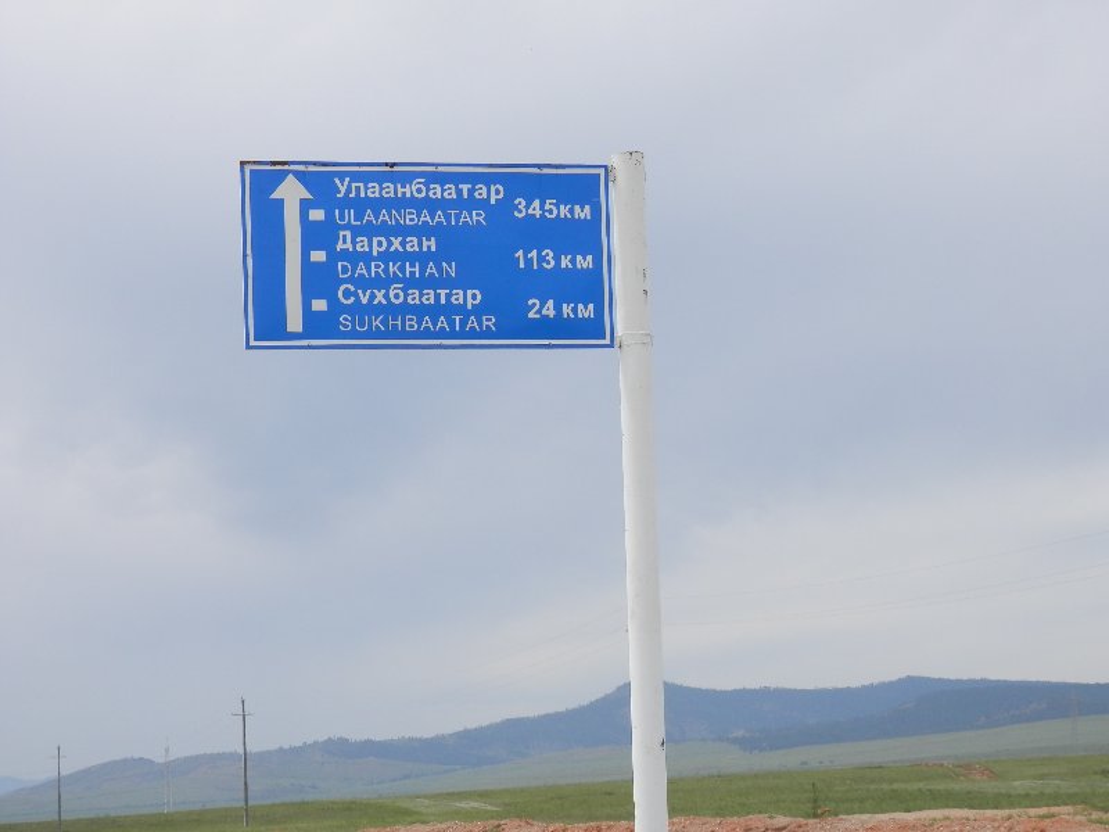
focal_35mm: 88
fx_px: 2819
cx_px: 554
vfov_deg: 16.8
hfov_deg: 22.3
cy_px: 416
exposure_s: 1/500
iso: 80
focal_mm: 15.8
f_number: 4.8
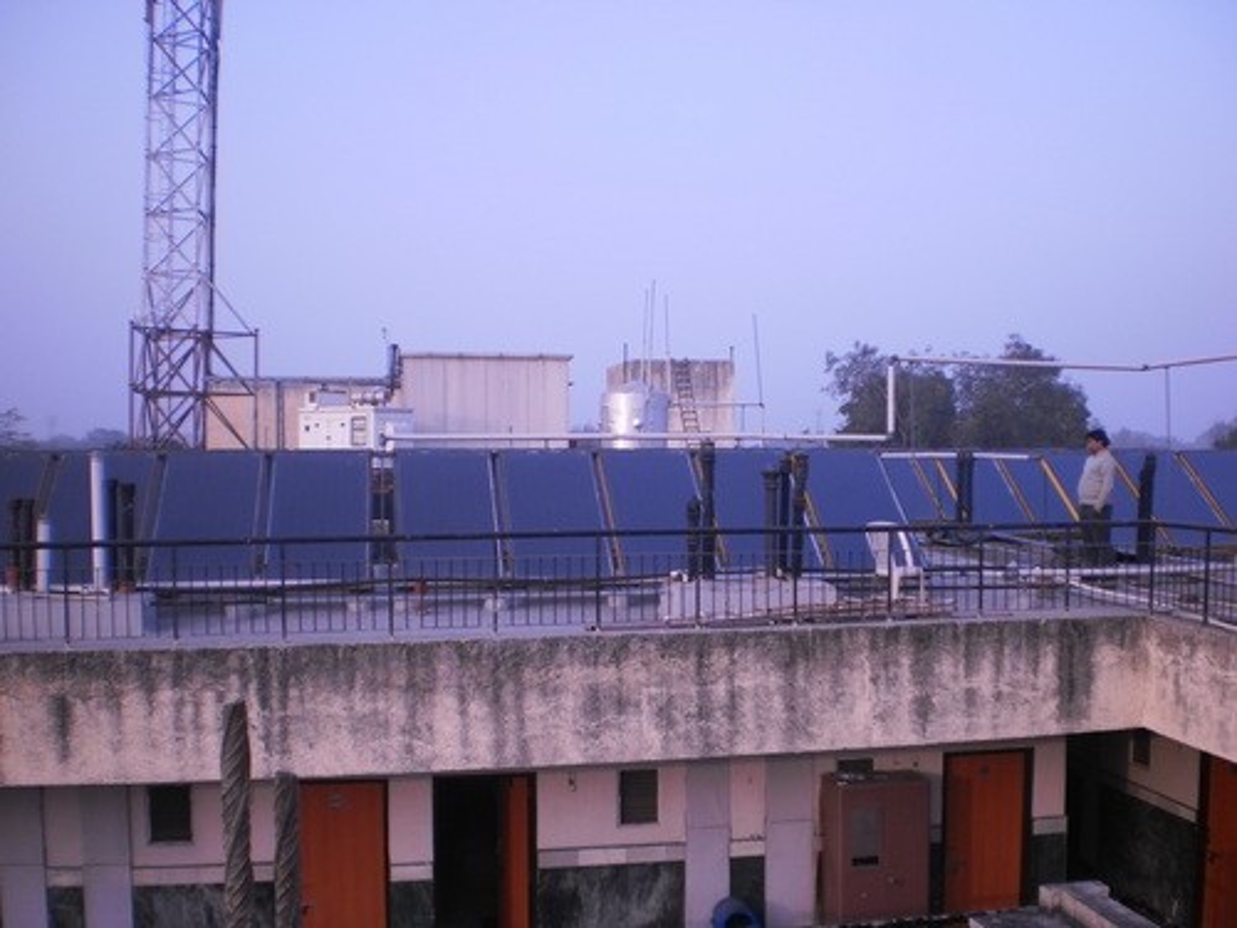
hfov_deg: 51.4
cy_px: 464
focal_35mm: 36
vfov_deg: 39.7
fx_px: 1286
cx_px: 618
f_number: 3.1
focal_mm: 6.3
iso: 100
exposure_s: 1/400
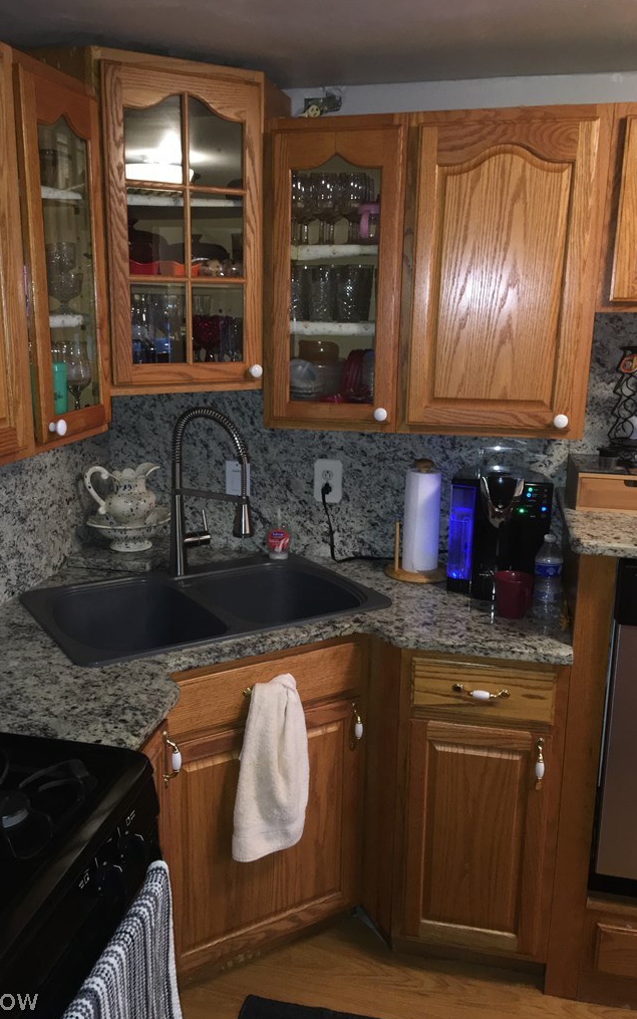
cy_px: 509
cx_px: 286
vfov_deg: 61.2
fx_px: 860
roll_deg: -0.3
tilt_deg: -12.8
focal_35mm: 31
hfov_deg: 40.6
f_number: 2.2
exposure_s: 1/16
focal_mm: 4.15
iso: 100
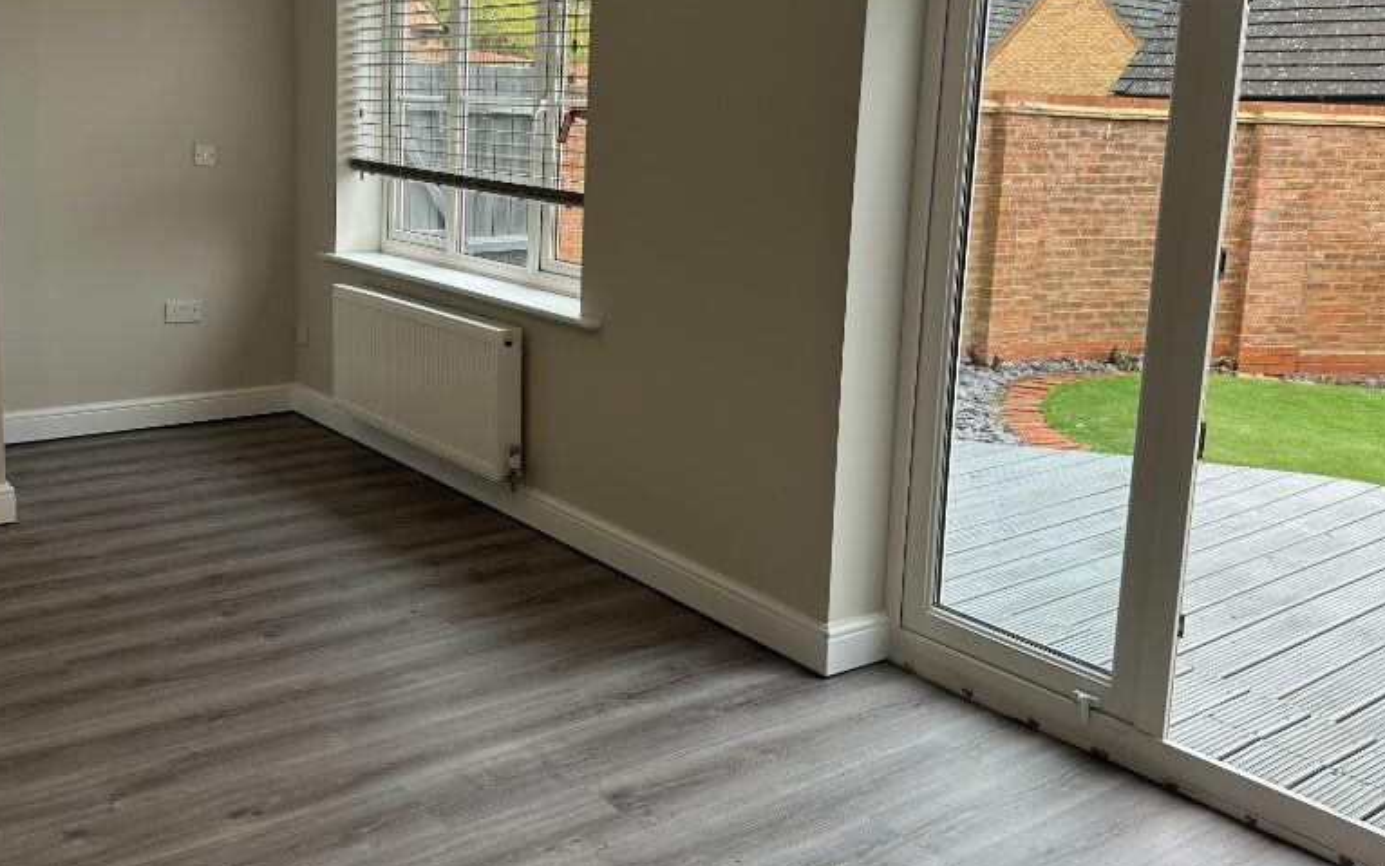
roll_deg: -1.4
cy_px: 327
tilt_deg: -8.0
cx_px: 584
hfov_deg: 56.4
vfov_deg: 37.1
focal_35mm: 34
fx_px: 1284
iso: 50
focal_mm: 6.86
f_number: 1.78
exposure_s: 1/123
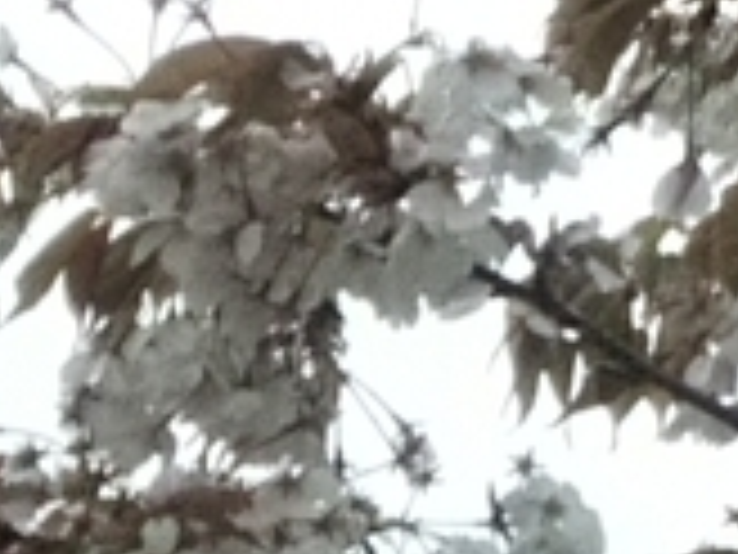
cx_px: 2660
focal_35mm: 219
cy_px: -509
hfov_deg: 7.3
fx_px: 4669
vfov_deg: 6.6
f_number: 2.2
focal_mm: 4
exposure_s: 1/40
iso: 50
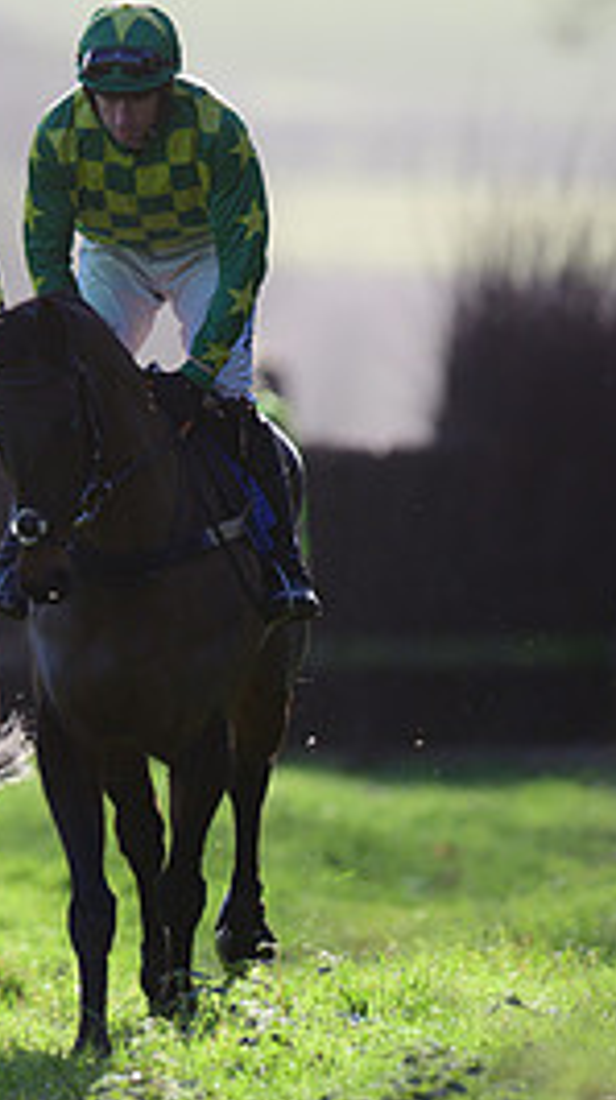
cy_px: 426
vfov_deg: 2.4
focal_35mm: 914
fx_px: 26625
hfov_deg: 1.3
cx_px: 112
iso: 400
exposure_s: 1/2000
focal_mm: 400
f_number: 5
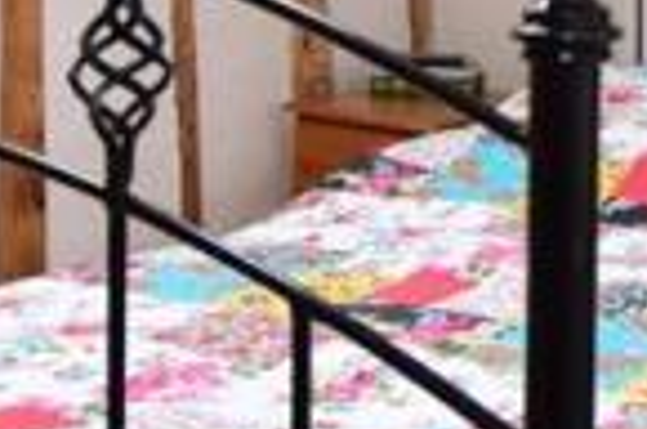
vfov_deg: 18.7
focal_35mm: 68
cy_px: -109
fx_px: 1219
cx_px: 767
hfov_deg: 26.5
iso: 400
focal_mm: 10
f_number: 5.6
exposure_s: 1/40
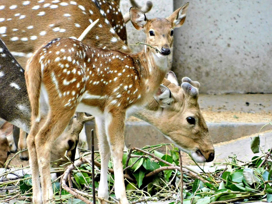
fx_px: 7182
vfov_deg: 1.6
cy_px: 102
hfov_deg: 2.2
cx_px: 136
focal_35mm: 914
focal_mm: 160
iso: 720
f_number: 6.5
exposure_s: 1/160
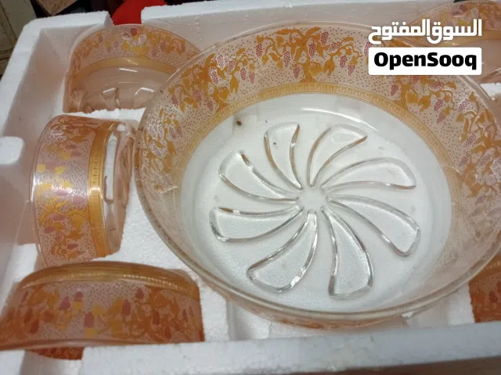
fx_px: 405
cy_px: 188
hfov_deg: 63.4
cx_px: 250
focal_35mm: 28
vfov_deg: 49.7
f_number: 1.8
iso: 540
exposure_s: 1/33.3
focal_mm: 4.04
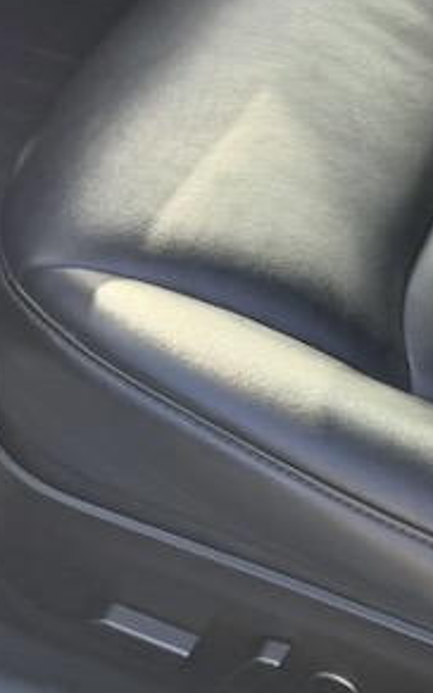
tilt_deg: -32.0
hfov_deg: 10.6
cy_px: -164
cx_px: 899
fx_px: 2114
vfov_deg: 17.6
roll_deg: -16.6
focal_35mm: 112
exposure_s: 1/494
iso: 100
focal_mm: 6.76
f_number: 1.78
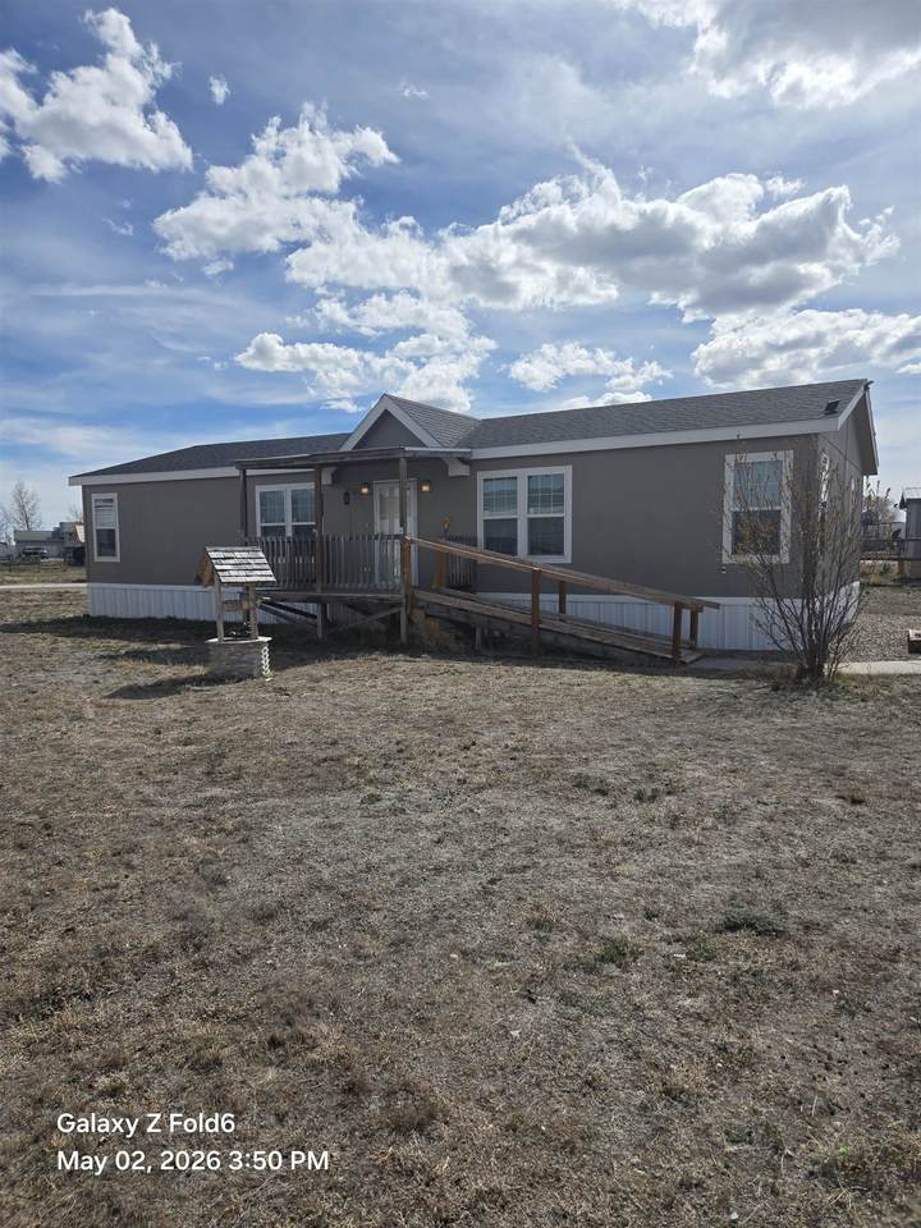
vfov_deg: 73.9
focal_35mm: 23
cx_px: 460
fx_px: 816
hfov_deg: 58.9
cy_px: 614
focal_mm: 5.4
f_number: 1.8
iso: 25
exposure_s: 1/2921
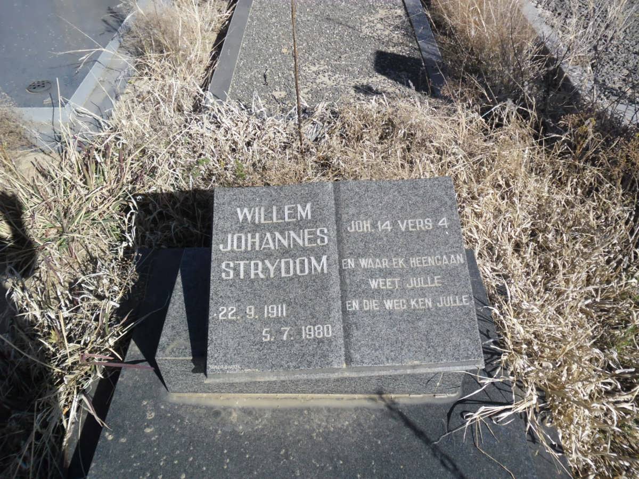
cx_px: 320
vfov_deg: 51.4
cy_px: 240
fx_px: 498
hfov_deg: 65.3
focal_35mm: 27
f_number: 3.5
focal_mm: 4.9
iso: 80
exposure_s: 1/824
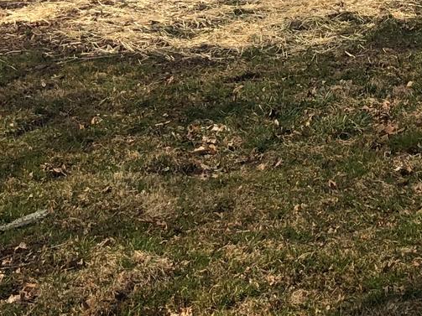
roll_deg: -1.1
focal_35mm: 114
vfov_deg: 11.7
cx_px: 483
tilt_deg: +7.8
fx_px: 1389
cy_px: -313
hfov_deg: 16.7
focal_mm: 3.99
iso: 20
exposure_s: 1/2433
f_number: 1.8
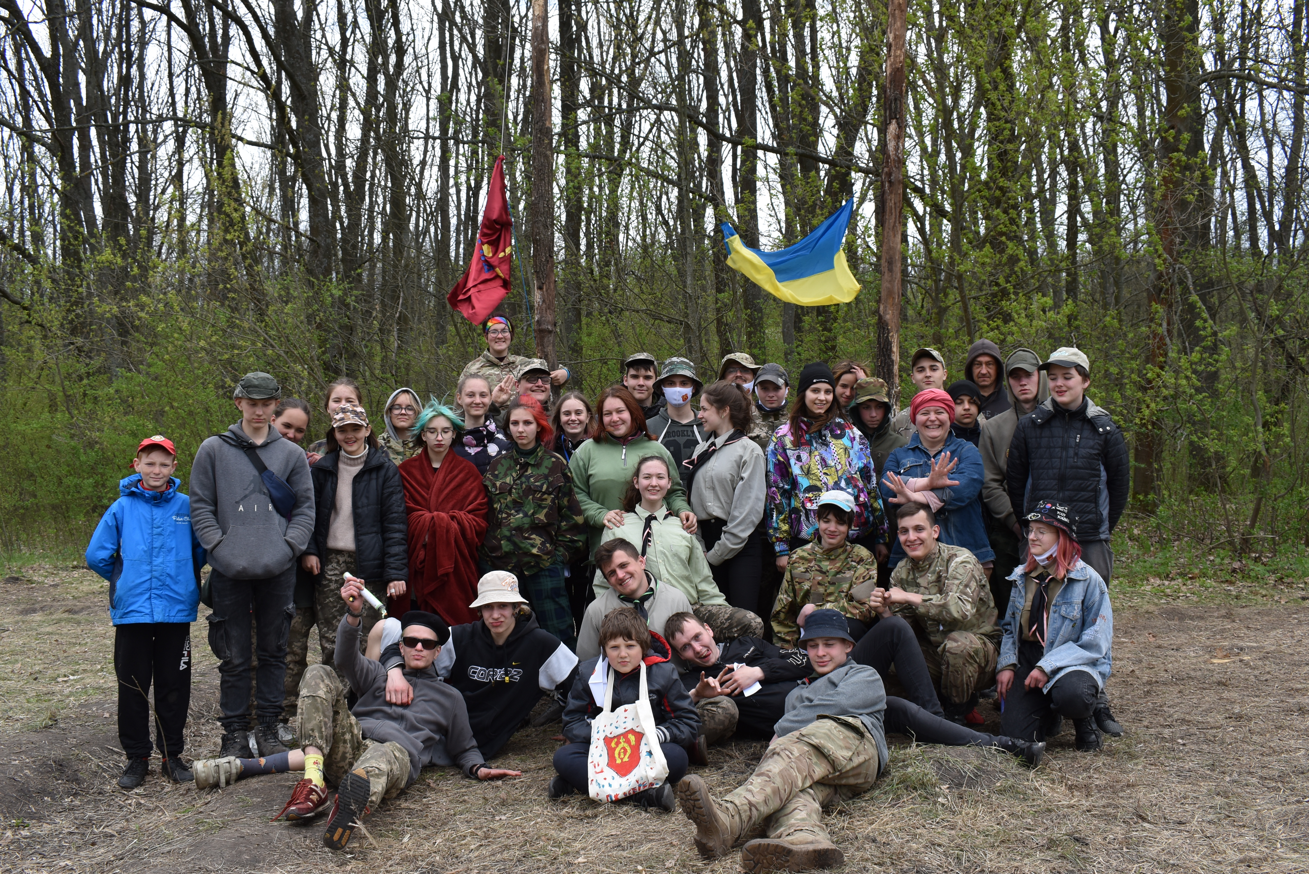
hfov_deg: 55.1
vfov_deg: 38.4
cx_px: 654
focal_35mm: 34
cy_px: 437
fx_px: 1255
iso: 180
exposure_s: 1/250
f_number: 8
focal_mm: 23
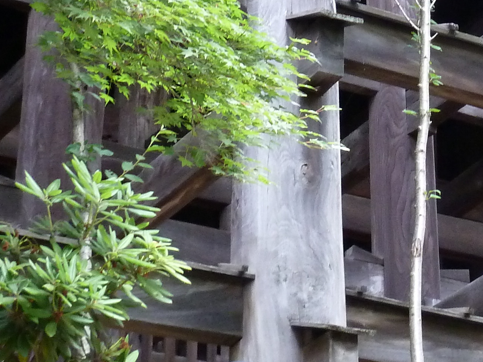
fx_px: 2078
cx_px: 562
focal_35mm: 149
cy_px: 27
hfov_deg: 13.0
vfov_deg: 9.9
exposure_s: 1/30
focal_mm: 7.9
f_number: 3.8
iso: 250
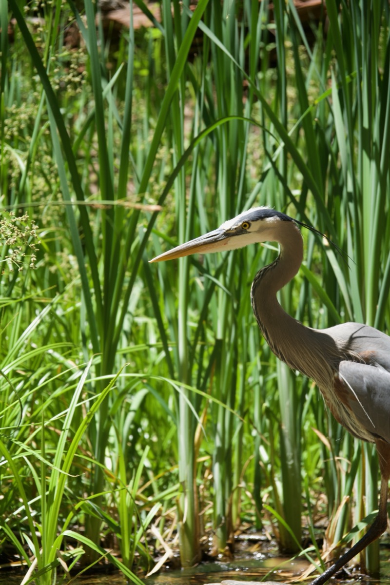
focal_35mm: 161
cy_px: 292
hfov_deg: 8.5
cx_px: 195
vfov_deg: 12.8
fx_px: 2616
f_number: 7.1
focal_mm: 161
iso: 250
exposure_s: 1/320
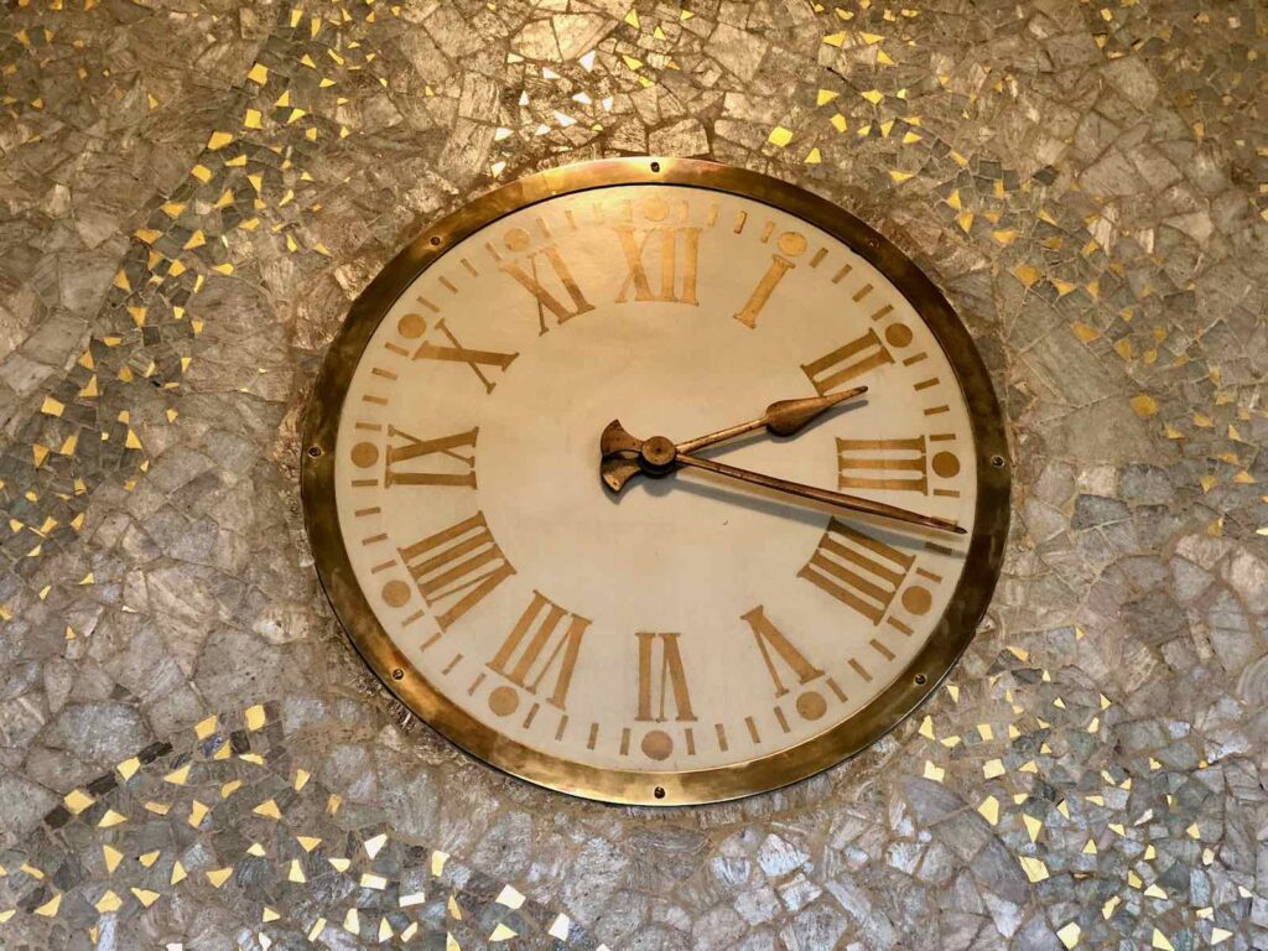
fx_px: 1905
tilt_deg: +23.8
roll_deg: +1.4
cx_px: 634
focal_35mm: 52
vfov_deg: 28.0
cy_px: 476
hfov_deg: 36.8
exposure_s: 1/20
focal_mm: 6
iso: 160
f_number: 2.4
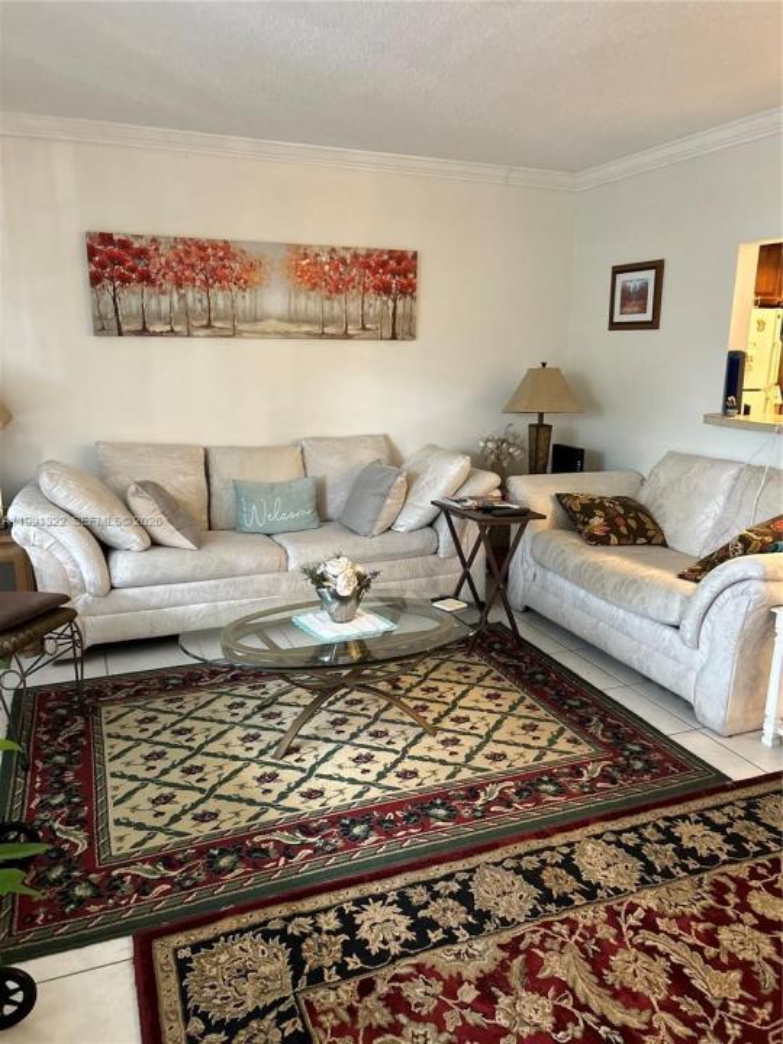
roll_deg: -0.2
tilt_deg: -13.8
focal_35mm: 26
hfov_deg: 53.1
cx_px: 392
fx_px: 784
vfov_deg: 67.3
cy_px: 522
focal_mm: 5.7
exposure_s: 1/60
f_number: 1.5
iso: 400
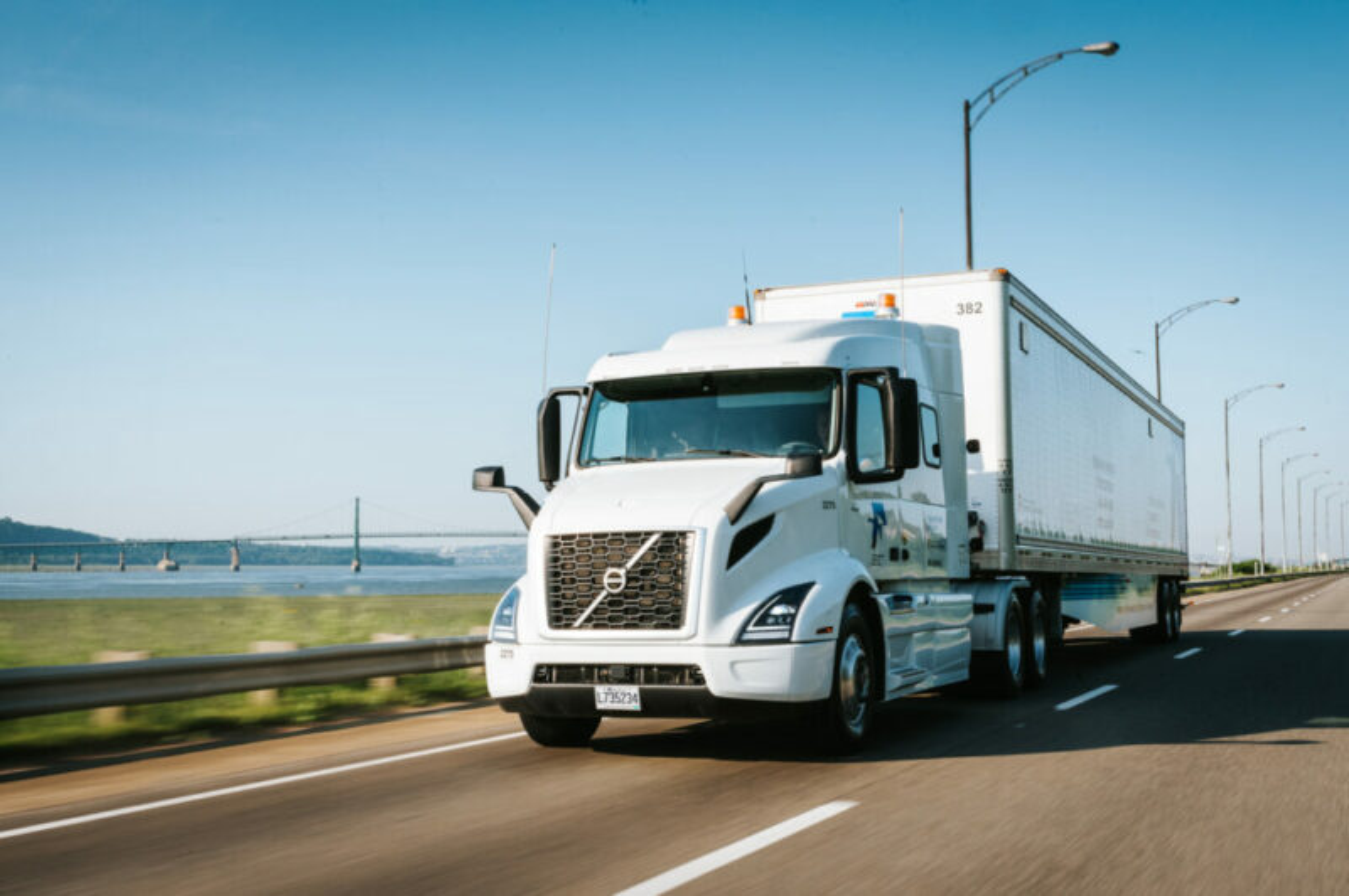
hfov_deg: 46.4
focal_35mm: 42
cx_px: 674
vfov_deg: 31.8
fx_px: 1573
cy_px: 448
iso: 200
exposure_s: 1/80
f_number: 18
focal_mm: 42
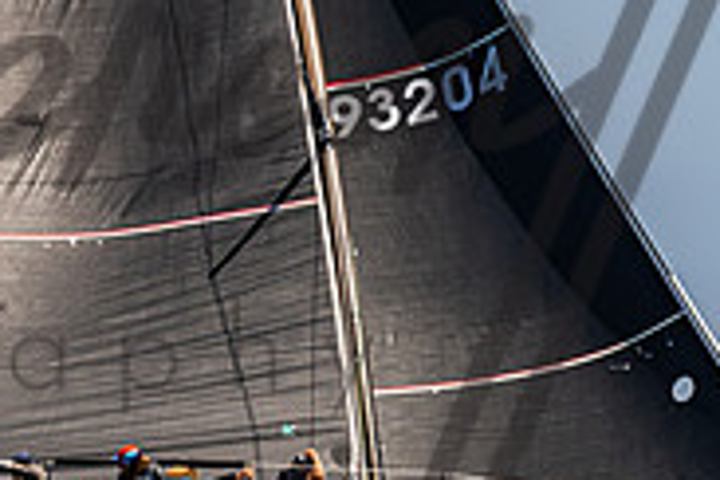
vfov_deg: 3.2
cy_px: 61
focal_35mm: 424
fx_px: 8479
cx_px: 181
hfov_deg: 4.9
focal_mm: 130
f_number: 8
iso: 400
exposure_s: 1/1600
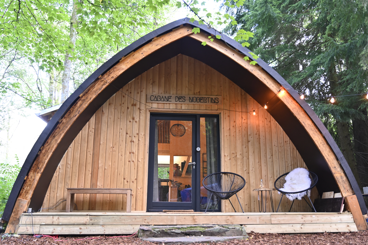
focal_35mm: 32
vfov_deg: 40.5
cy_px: 122
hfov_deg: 58.0
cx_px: 184
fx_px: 332
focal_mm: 32.5
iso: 800
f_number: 4
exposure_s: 1/30
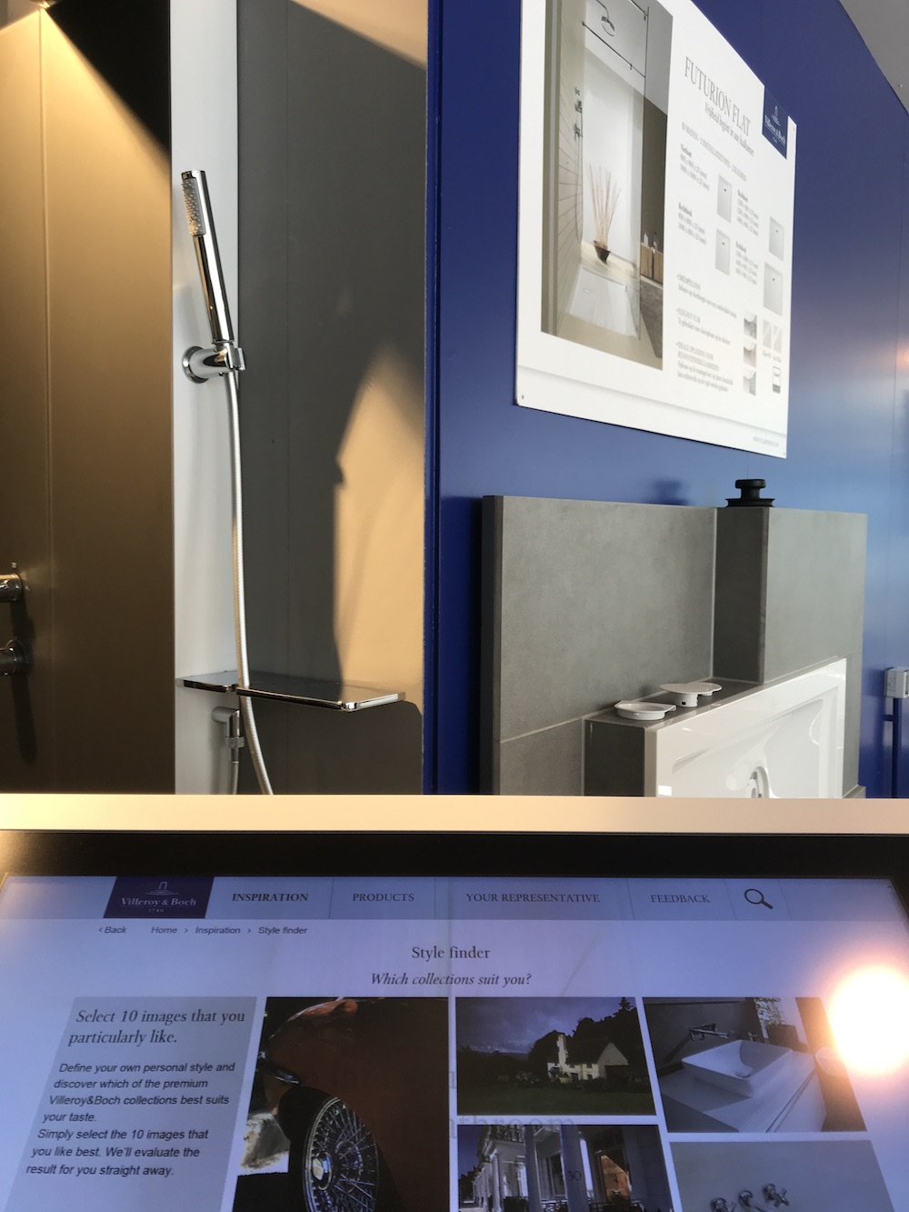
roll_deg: -0.8
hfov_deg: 49.8
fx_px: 980
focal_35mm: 28
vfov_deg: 63.4
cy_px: 606
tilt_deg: -2.5
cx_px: 454
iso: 25
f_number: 1.8
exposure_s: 1/50
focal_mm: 3.99
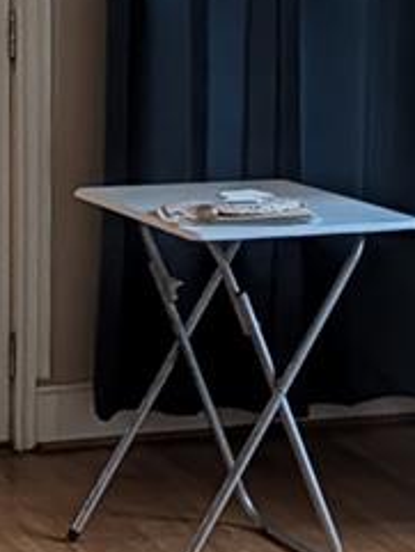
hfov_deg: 9.7
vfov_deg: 12.9
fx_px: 2444
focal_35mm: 153
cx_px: 368
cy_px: 131
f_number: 1.68
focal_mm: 6.9
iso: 463
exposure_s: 1/40
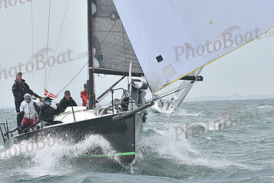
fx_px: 2473
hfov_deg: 6.3
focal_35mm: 325
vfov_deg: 4.2
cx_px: 134
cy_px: 93
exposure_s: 1/1000
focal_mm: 200
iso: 320
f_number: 7.1
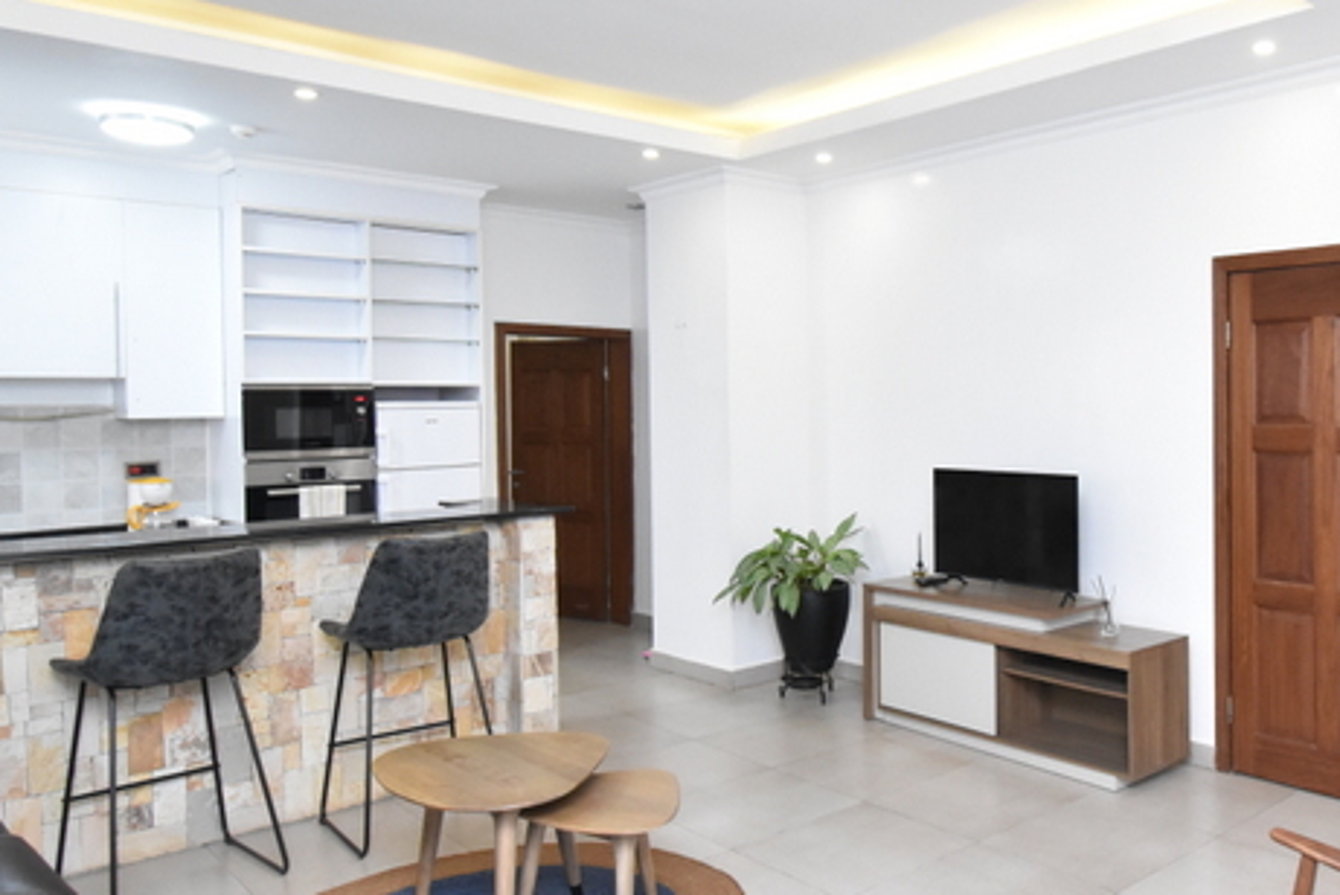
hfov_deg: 61.6
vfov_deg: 46.4
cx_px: 1012
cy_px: 418
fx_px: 1043
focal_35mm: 28
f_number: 8
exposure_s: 1/15
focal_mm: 10
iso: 2500
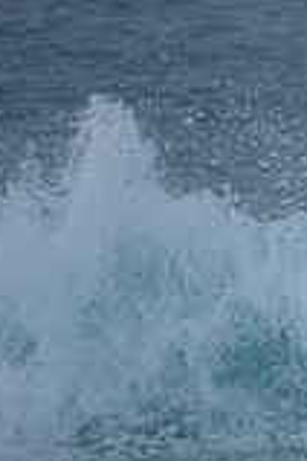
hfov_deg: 0.8
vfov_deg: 1.1
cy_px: 254
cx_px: 820
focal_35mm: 1823
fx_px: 23317
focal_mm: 500
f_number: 5.6
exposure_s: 1/2000
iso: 360
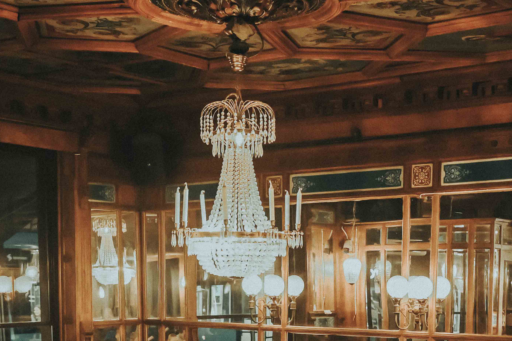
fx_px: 754
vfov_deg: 24.6
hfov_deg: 36.7
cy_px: 320
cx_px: 377
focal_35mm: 53
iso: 5000
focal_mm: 24.5
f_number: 3.5
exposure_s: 1/80
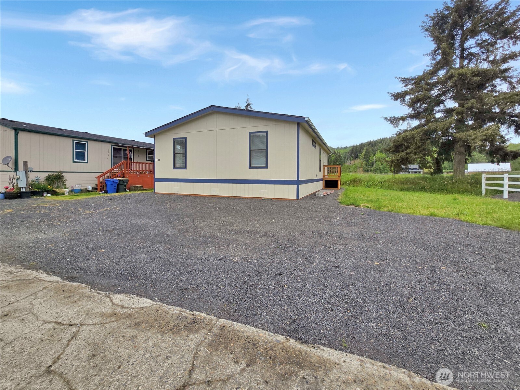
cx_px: 260
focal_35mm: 13
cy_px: 195
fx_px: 195
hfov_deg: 106.2
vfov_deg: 89.9
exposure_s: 1/2352
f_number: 2.2
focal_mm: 2.2
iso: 50
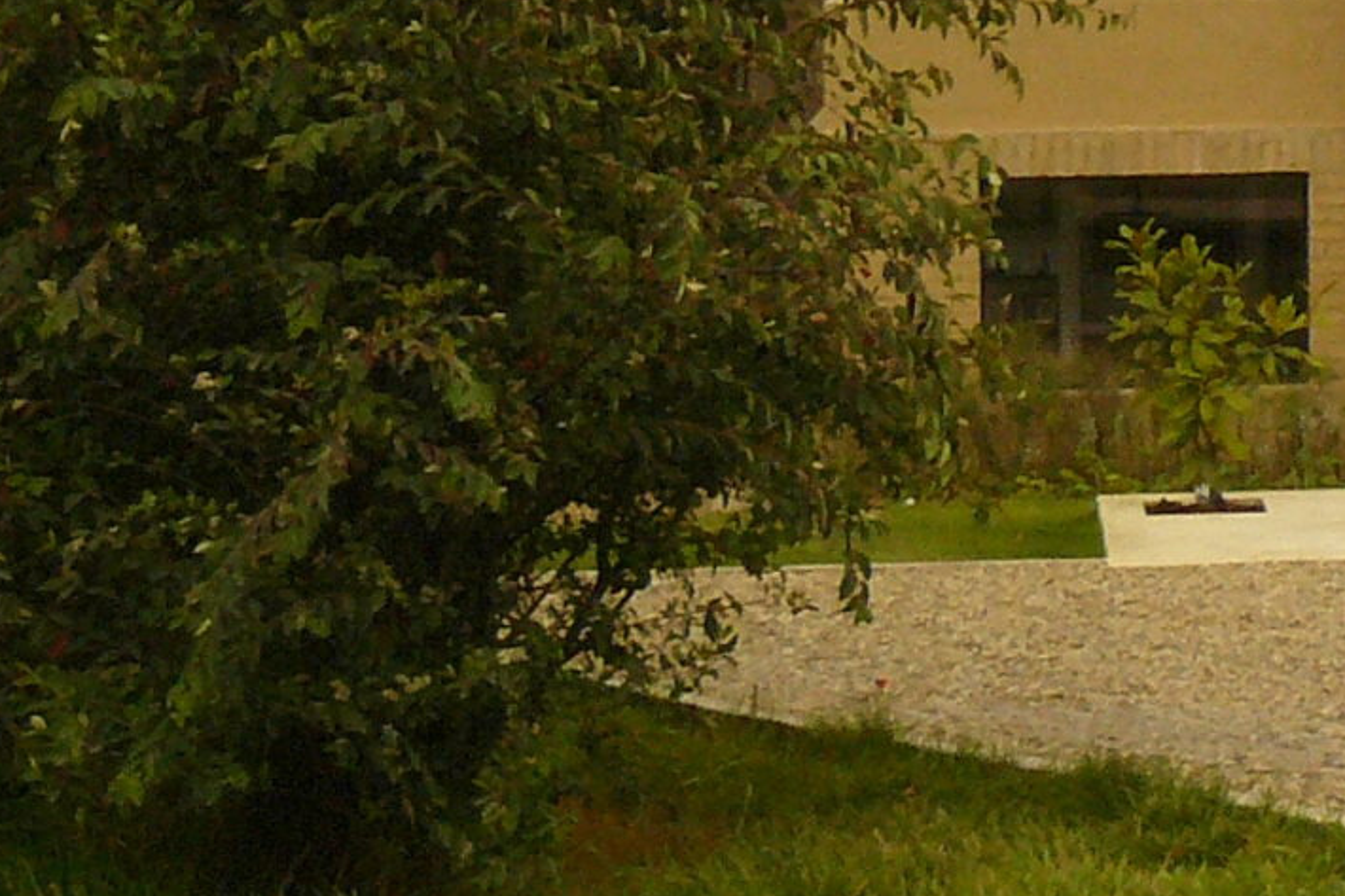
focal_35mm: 135
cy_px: -206
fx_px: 5042
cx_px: 2412
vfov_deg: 10.0
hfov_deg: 13.6
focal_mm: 6
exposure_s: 1/160
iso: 200
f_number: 8
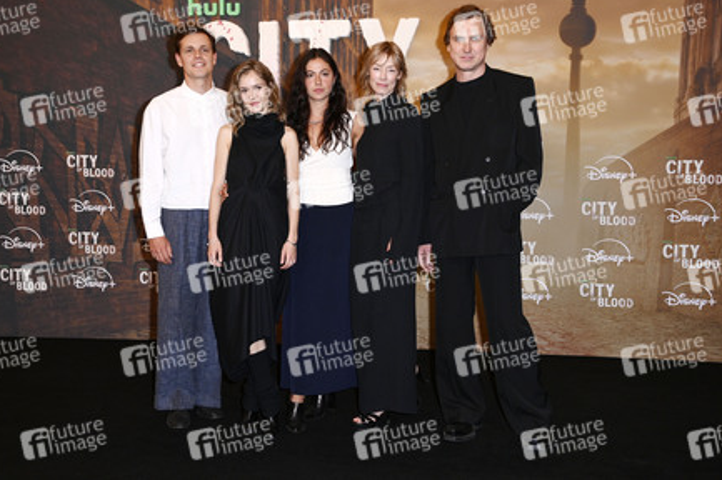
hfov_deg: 39.6
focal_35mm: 50
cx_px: 353
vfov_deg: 27.0
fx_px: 1002
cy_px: 232
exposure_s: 1/320
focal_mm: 48
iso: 1000
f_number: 5.6
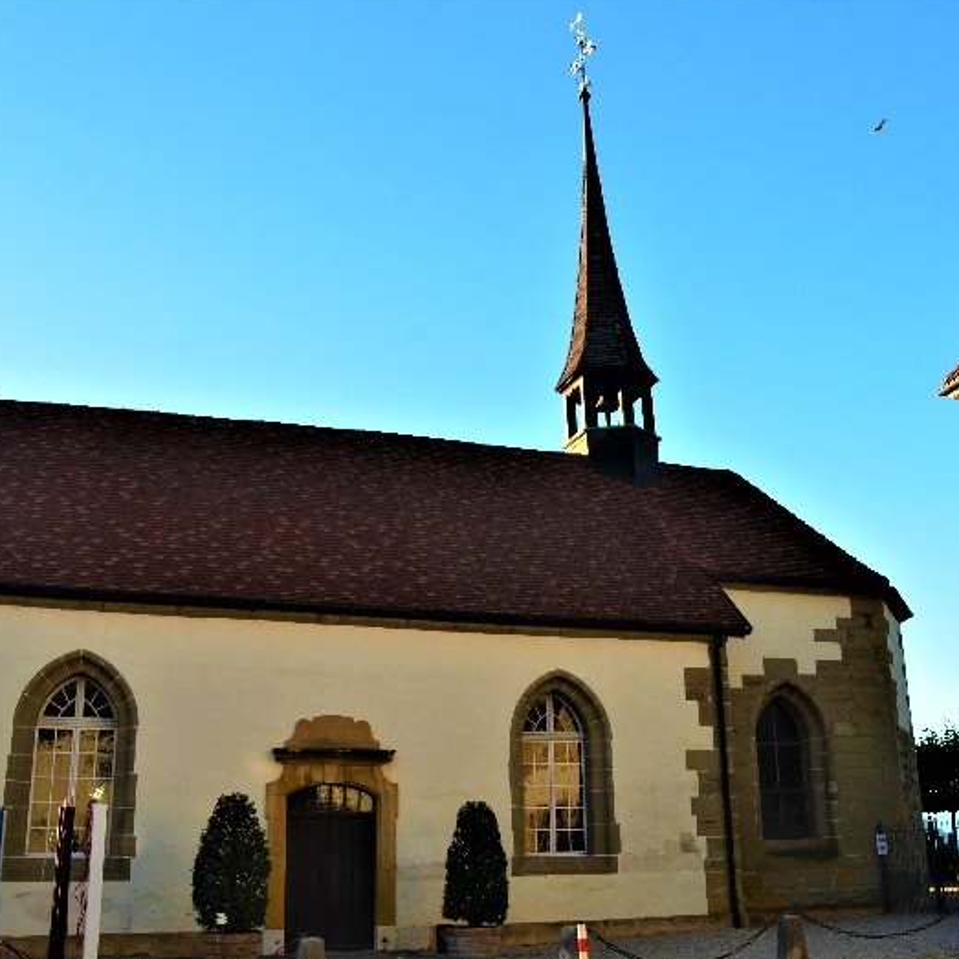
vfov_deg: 47.2
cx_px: 515
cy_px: 475
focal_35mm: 35
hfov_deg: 47.2
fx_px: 1097
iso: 320
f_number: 9
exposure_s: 1/125
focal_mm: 18
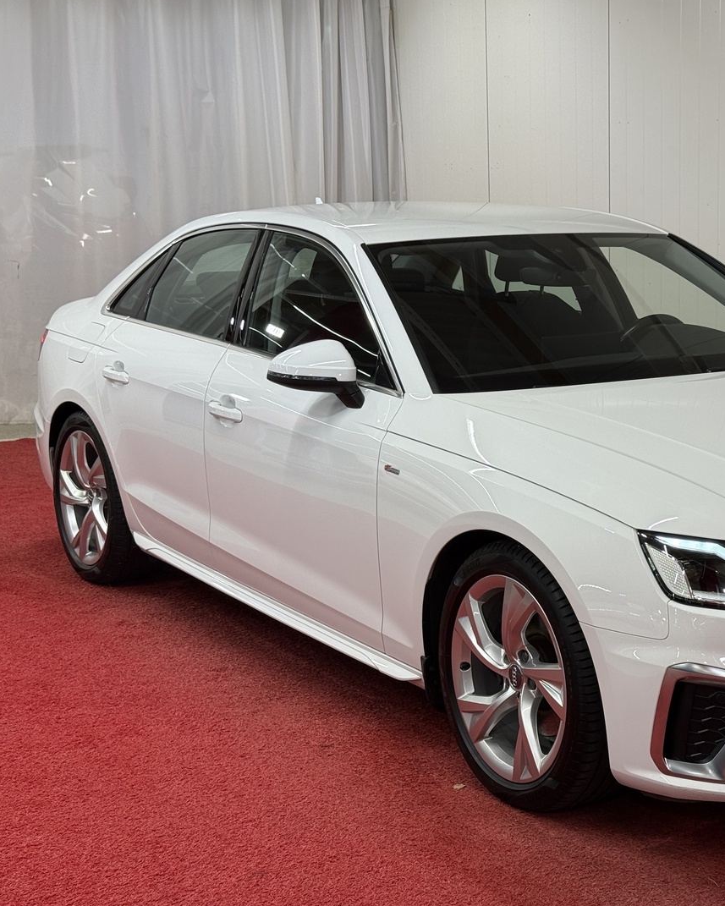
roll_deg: +0.3
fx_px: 1690
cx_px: 606
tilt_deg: -7.8
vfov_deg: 30.0
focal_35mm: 63
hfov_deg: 23.8
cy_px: 452
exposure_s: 1/108
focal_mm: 6.76
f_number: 1.78
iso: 50
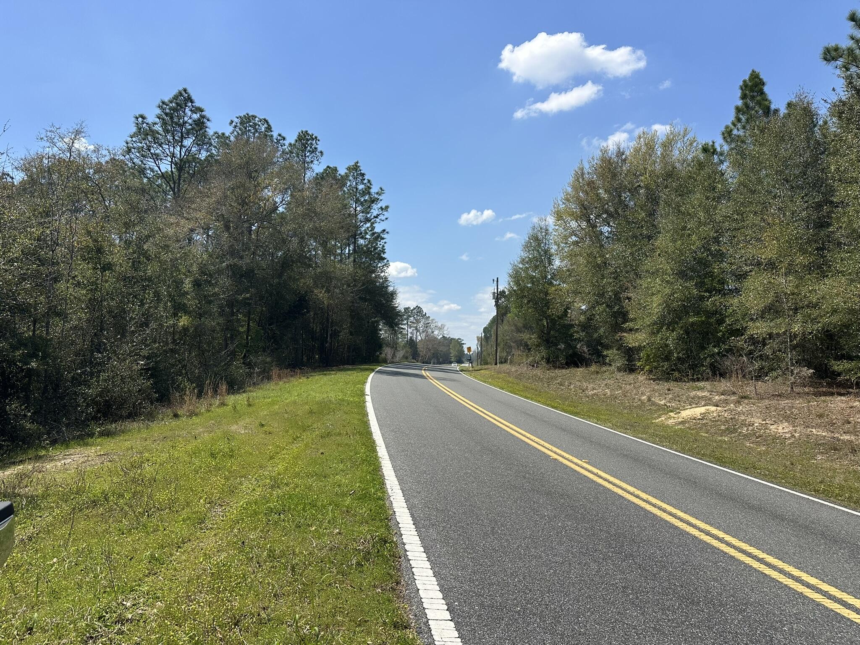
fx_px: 596
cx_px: 430
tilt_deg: +4.0
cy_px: 322
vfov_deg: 56.8
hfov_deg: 71.6
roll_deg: -2.5
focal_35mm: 24
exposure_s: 1/4762
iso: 80
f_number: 1.78
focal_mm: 6.86
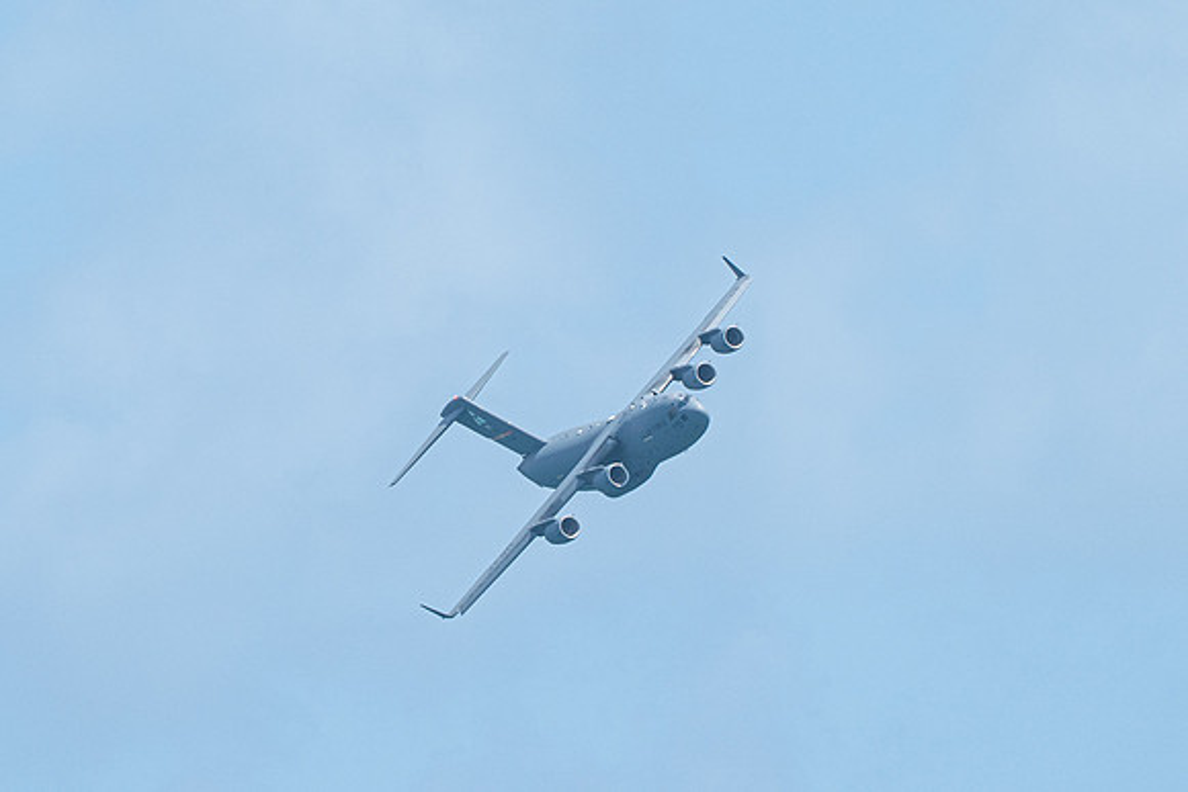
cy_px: 394
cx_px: 589
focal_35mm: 789
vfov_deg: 1.7
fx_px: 26026
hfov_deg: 2.6
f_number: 10
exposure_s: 1/1250
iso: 640
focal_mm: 400
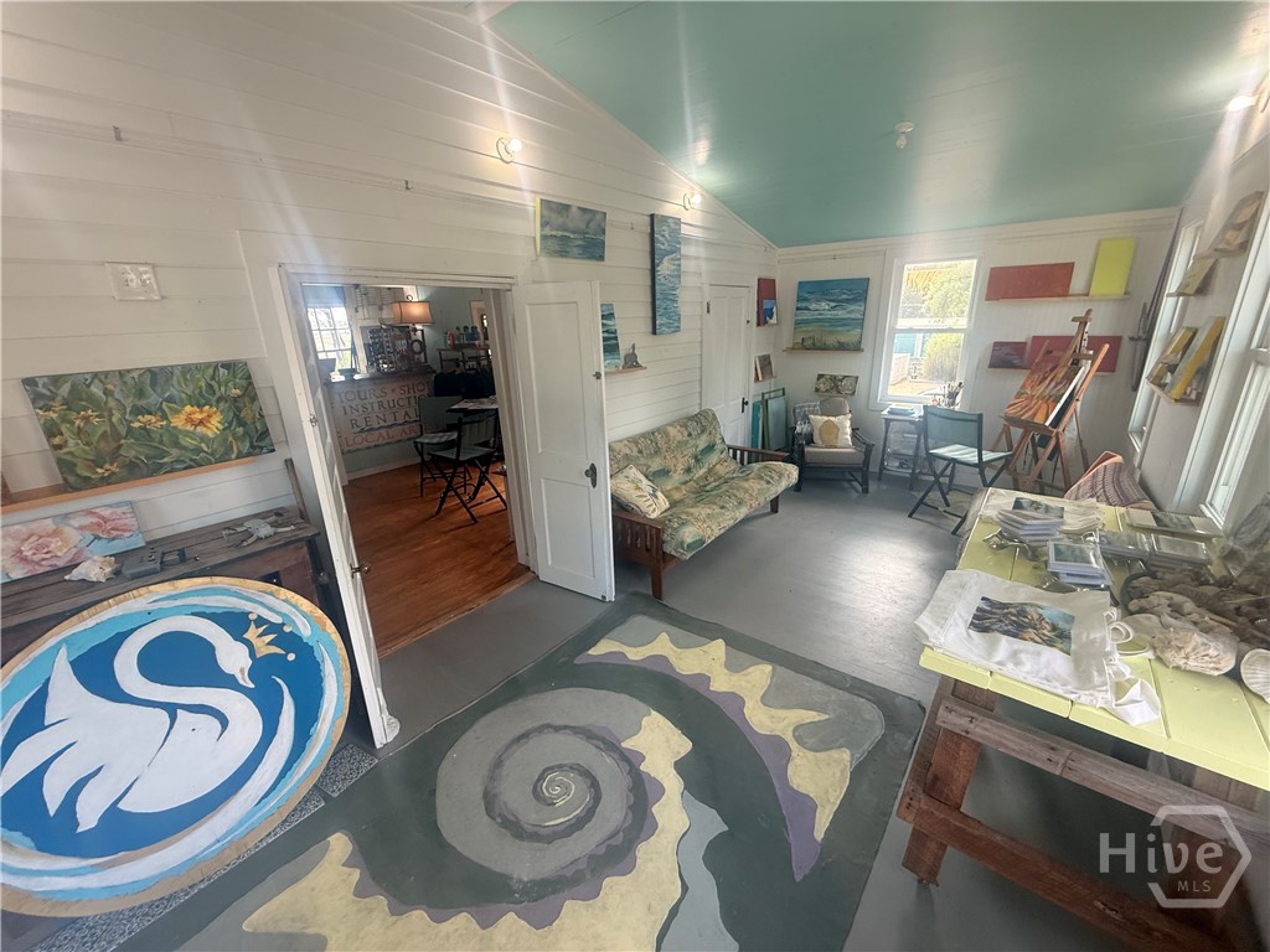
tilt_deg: -18.0
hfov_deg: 102.1
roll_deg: +2.5
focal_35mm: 14
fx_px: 514
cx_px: 635
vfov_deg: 85.7
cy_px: 476
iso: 125
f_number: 2.2
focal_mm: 2.22
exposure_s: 1/120
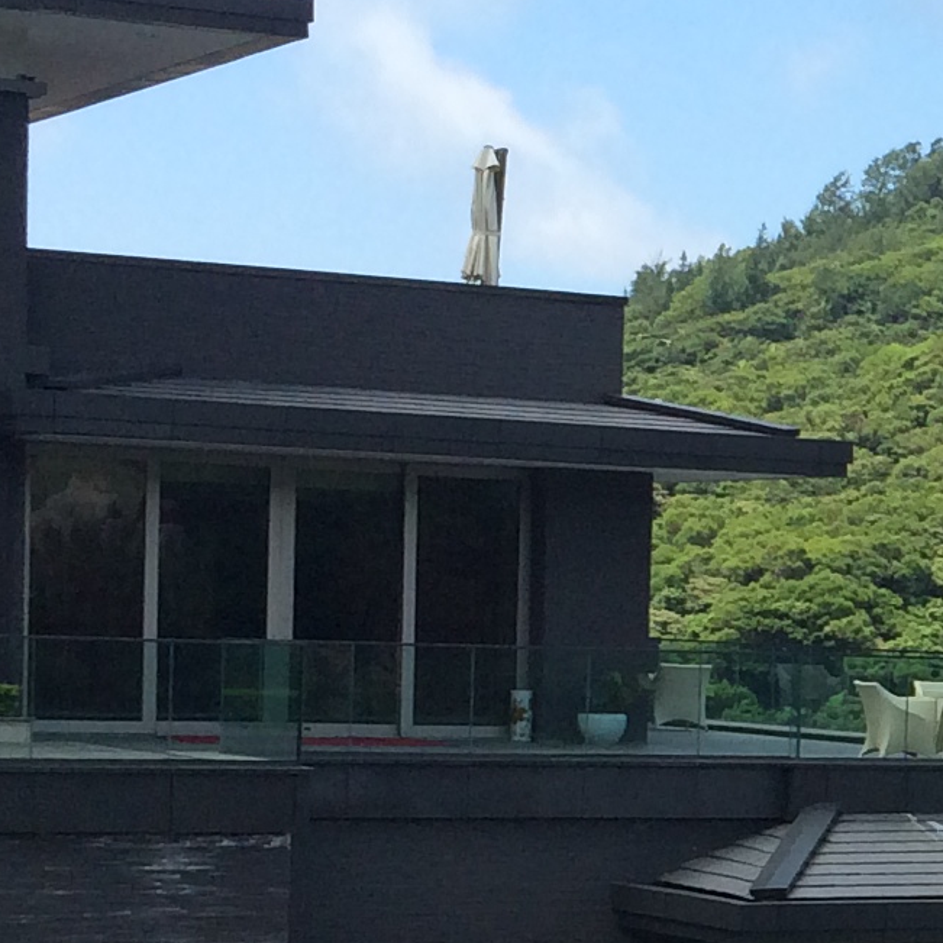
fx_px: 4099
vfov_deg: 13.0
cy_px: 836
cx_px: 1708
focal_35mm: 133
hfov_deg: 12.0
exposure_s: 1/1642
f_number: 2.2
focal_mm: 4.12
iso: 32
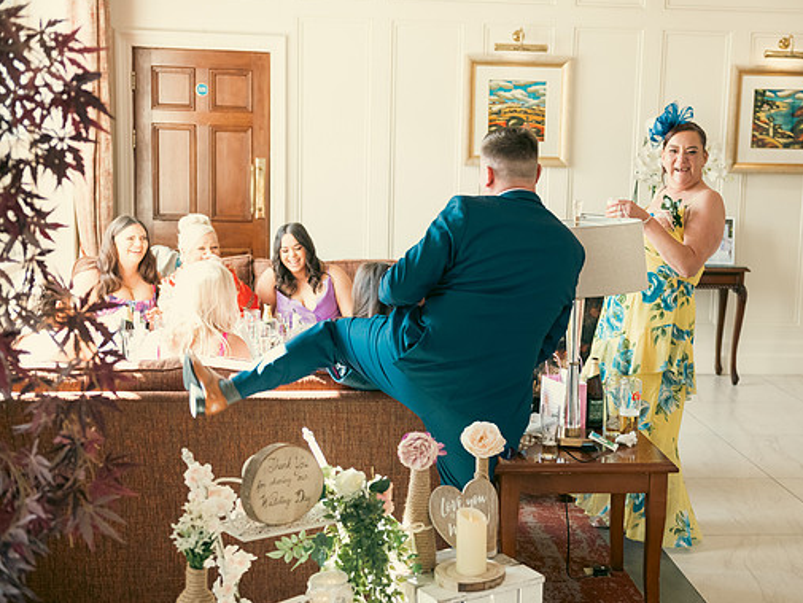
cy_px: 300
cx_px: 460
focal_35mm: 53
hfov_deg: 36.1
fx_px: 1230
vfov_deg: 27.5
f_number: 3.5
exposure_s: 1/200
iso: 640
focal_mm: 48
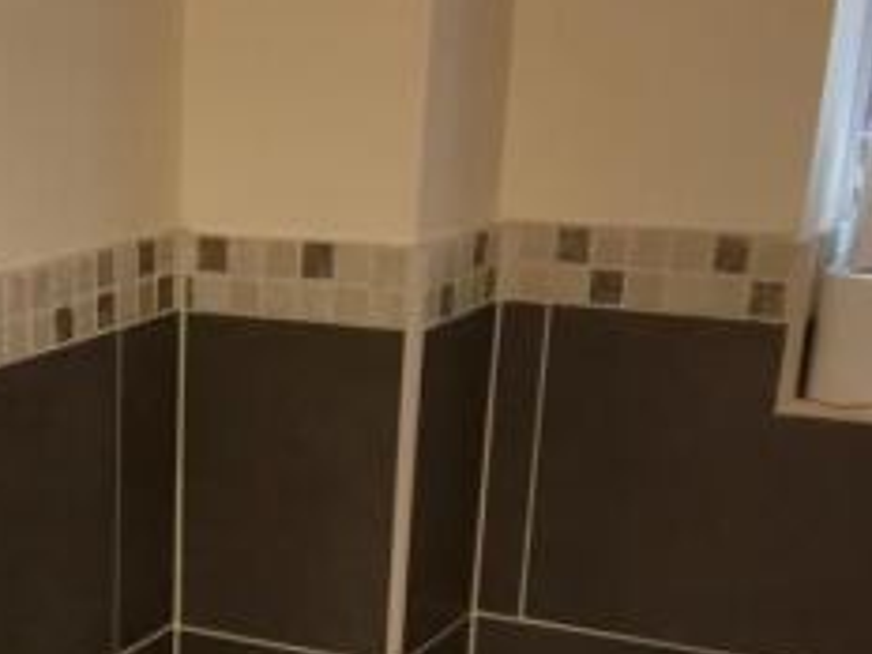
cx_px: 51
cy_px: 739
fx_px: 1839
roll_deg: +0.8
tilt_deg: -22.6
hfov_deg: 25.6
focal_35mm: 73
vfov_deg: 19.2
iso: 50
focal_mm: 4.15
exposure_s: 1/17
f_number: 2.2
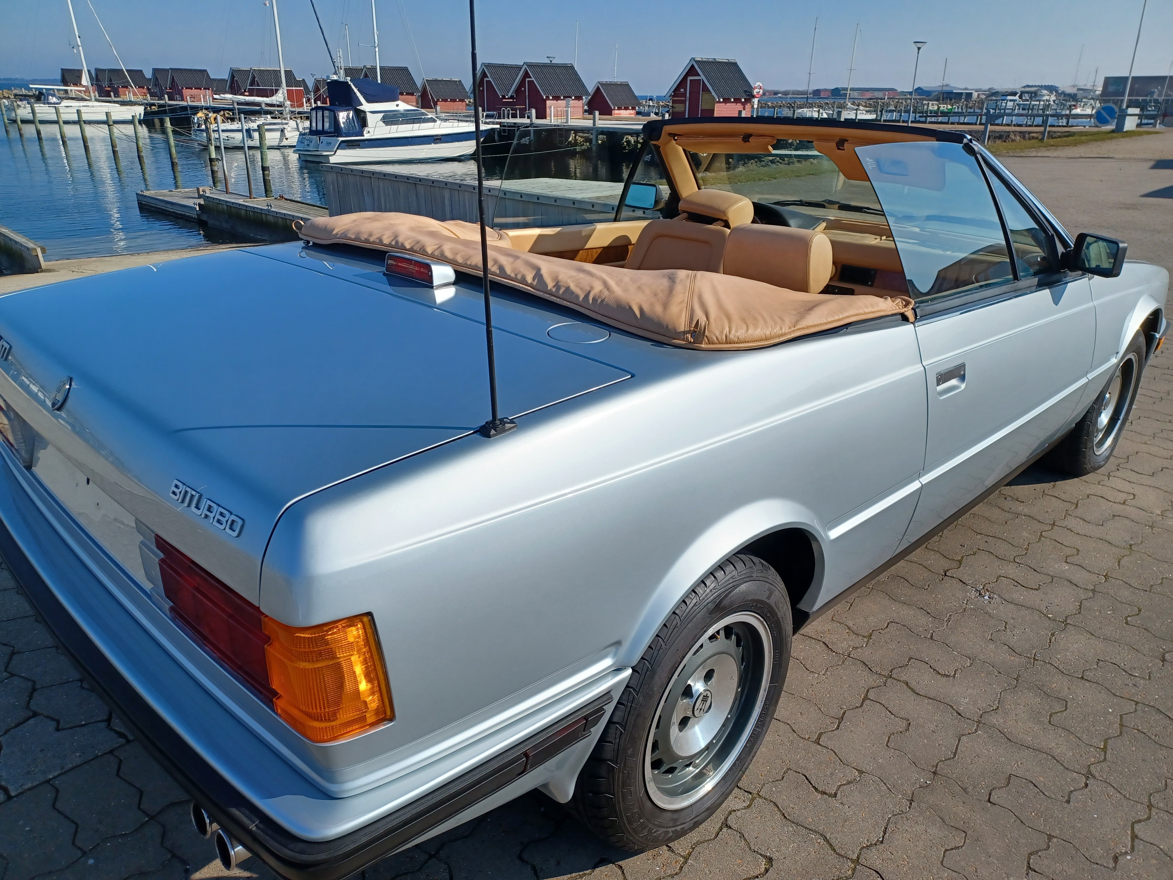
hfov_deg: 69.4
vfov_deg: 54.9
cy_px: 440
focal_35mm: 25
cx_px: 586
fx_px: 847
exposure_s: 1/908
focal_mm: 4.6
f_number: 1.8
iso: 32
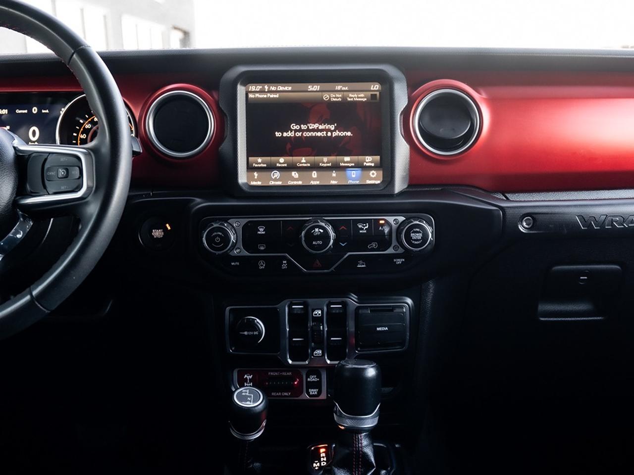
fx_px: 667
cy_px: 209
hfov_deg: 50.9
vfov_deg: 39.2
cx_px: 315
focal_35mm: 36
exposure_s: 1/80
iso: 1000
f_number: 4
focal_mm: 28
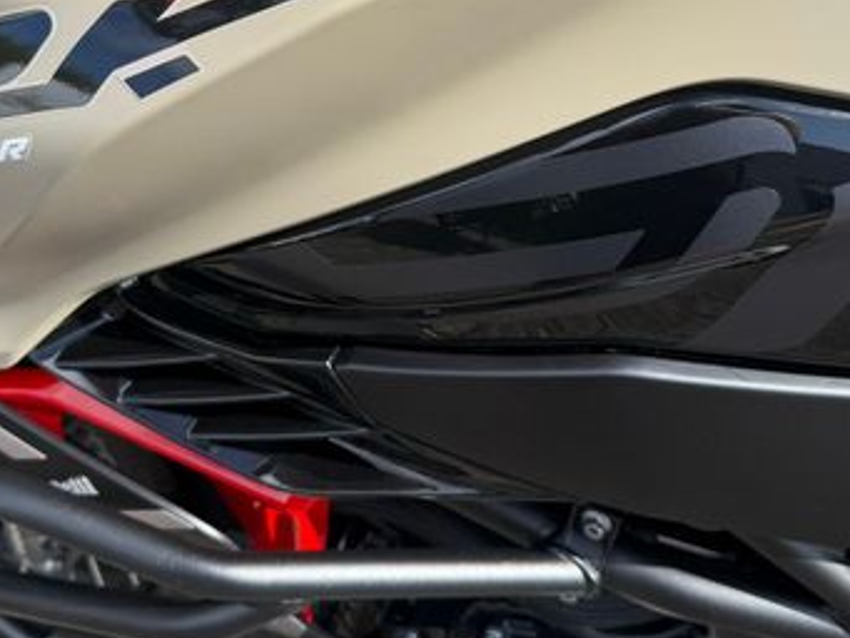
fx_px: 1105
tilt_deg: -33.6
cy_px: 152
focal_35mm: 45
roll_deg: -4.1
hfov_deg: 42.1
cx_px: 416
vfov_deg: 31.6
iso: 80
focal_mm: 6.76
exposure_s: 1/2703
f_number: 1.78
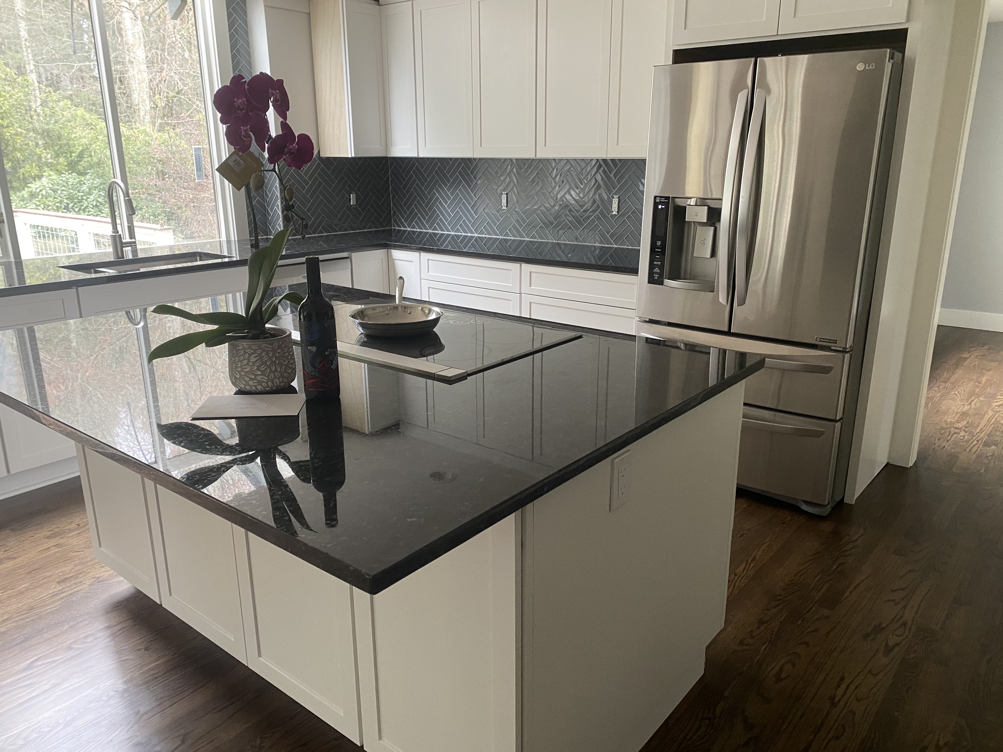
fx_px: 753
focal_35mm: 26
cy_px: 376
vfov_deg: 53.1
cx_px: 502
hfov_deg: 67.3
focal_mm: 4.25
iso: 160
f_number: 1.8
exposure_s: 1/60
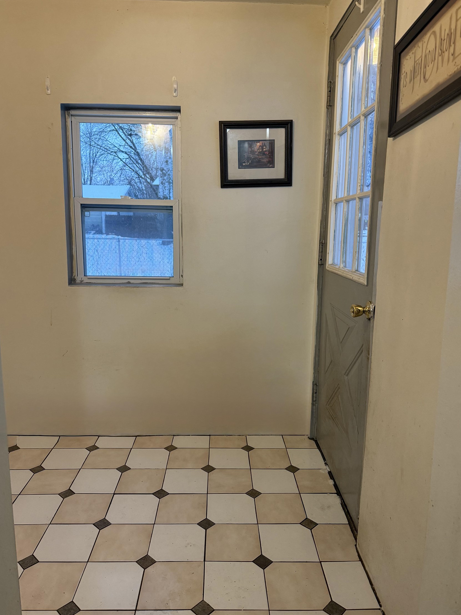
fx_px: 444
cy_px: 304
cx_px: 231
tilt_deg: -9.8
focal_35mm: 25
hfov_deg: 54.9
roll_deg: -1.6
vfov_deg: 69.4
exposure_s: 1/60
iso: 250
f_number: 1.78
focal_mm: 6.76
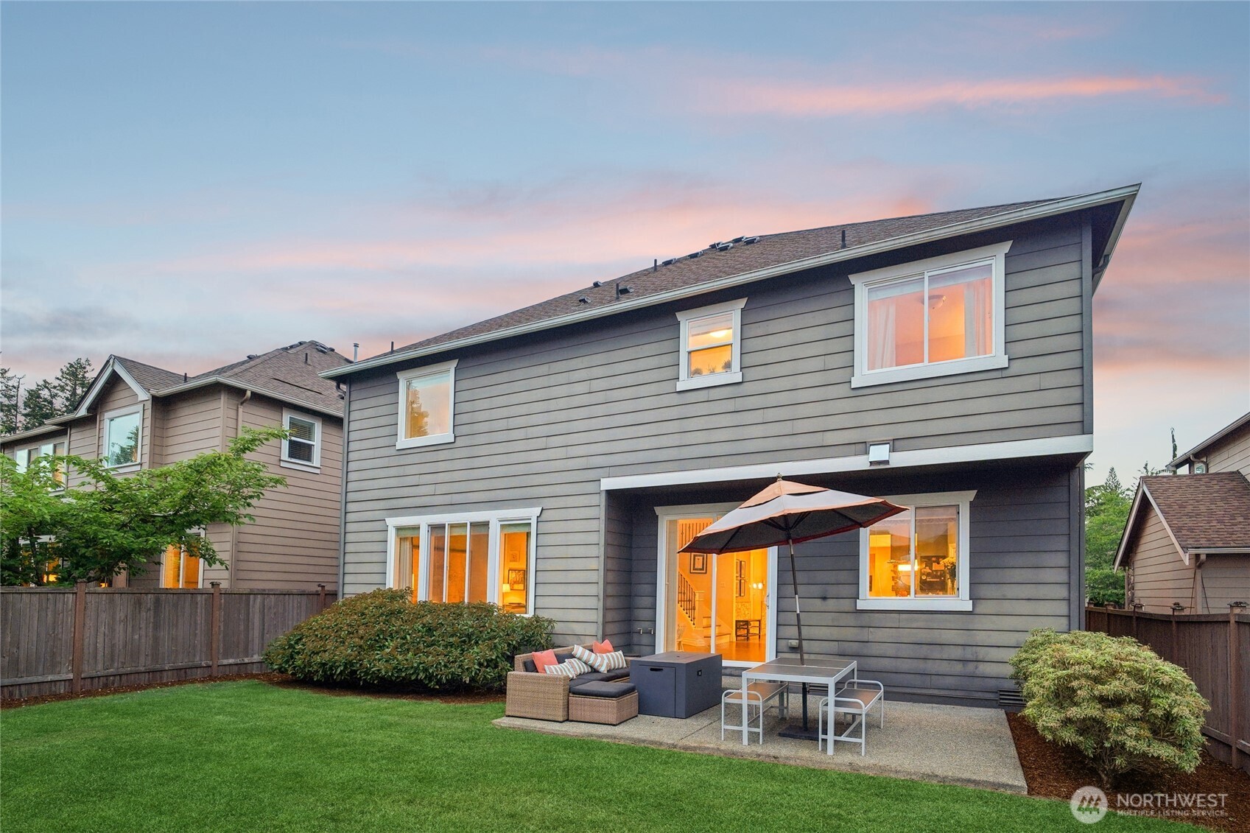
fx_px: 555
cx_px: 625
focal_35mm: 16
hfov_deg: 96.7
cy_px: 416
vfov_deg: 73.7
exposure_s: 1/5
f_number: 8
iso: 800
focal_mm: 16
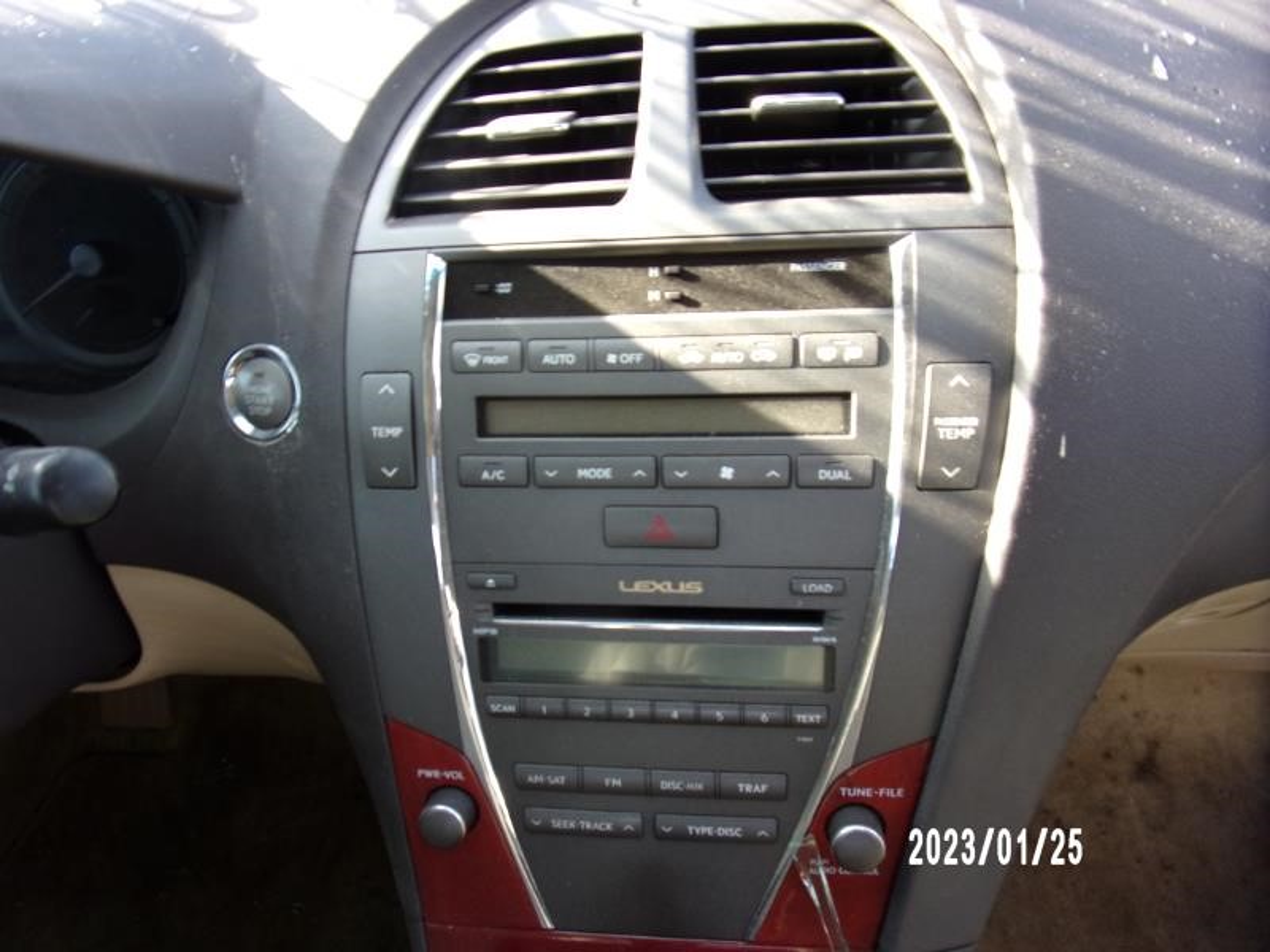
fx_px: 881
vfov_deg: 56.8
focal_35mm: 24
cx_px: 635
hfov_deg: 71.6
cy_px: 476
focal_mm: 4.3
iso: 80
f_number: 3.3
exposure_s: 1/42
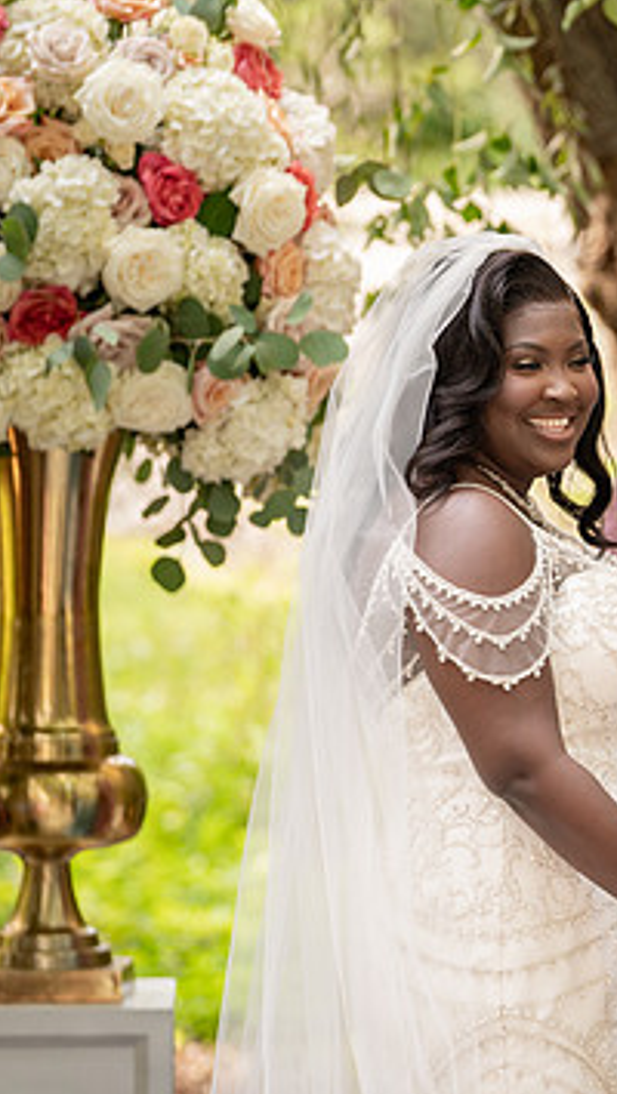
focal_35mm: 236
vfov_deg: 9.1
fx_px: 6856
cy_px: 561
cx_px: 789
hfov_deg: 5.1
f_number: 4
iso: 640
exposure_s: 1/200
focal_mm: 133
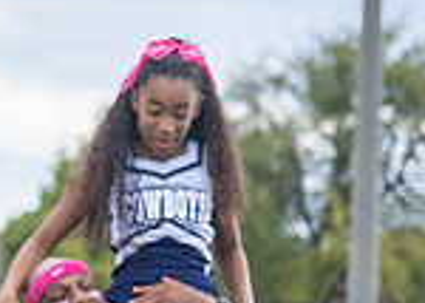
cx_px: -383
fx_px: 3535
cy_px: 201
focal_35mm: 293
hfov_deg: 6.7
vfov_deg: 4.9
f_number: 2.8
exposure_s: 1/4000
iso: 500
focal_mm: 70
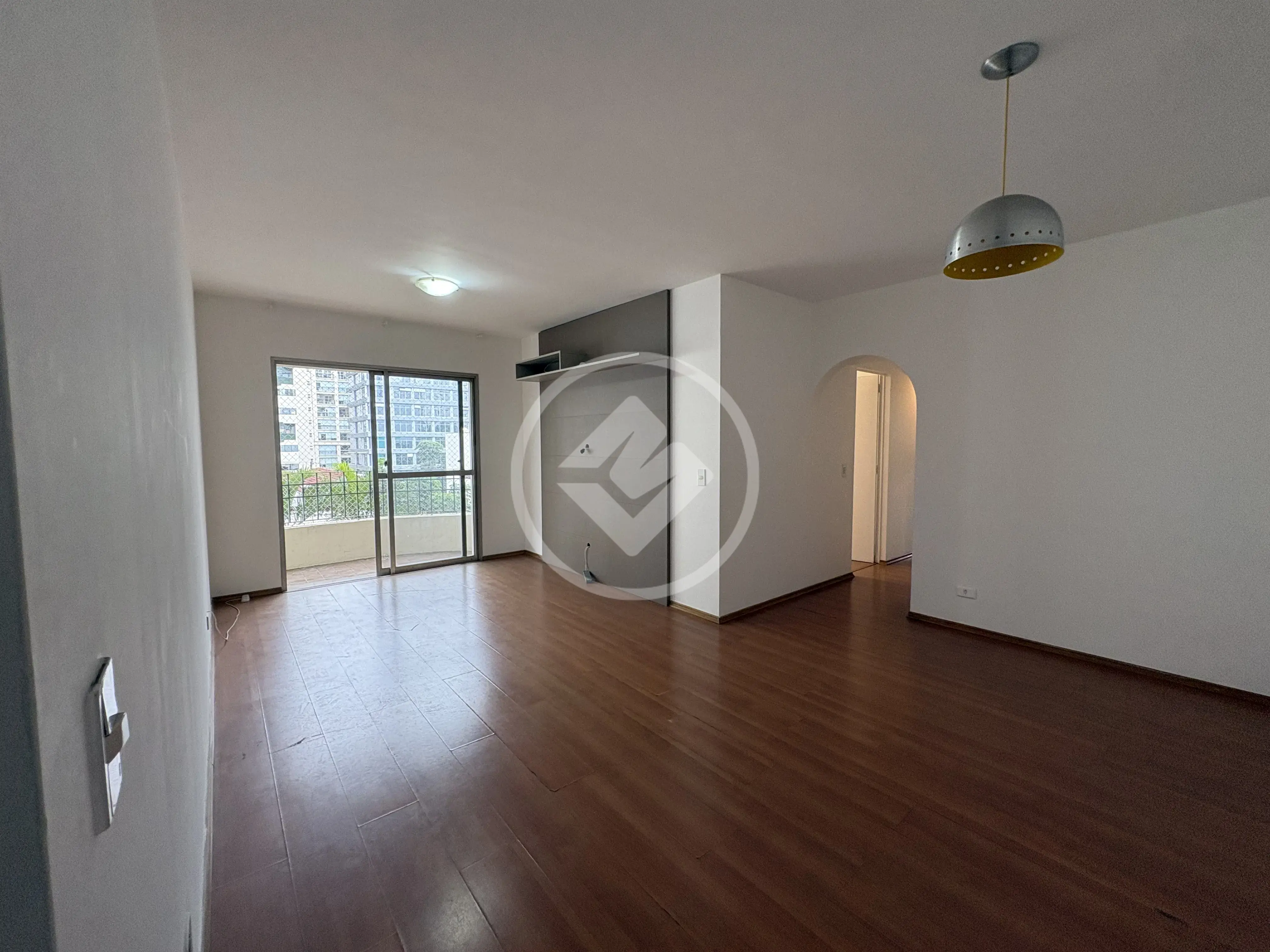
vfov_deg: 85.7
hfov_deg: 102.1
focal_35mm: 14
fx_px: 514
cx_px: 635
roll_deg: +1.2
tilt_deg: -3.7
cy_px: 476
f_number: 2.2
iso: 125
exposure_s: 1/60
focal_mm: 2.22
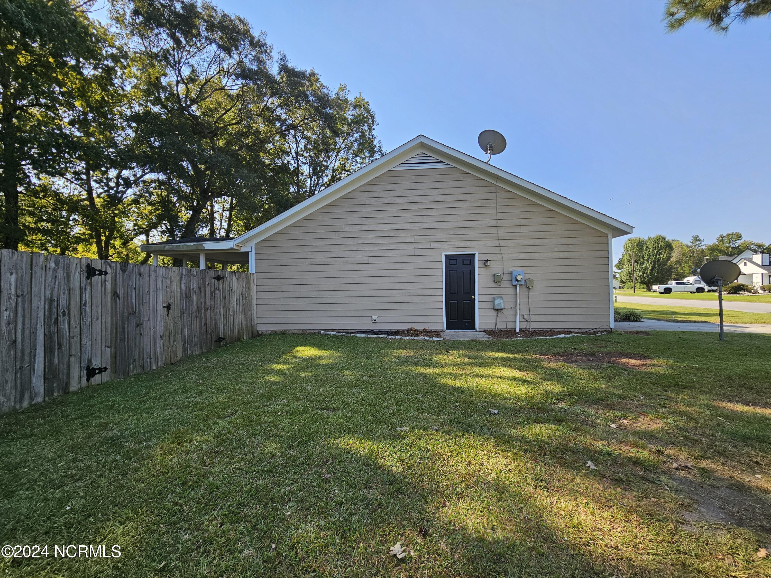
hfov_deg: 106.2
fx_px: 290
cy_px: 289
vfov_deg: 89.9
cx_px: 386
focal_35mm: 13
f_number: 2.2
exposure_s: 1/786
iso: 50
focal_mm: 2.2
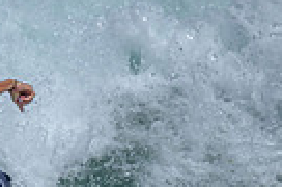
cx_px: -177
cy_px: 233
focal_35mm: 4688
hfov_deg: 0.4
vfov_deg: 0.3
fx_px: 36637
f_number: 6.3
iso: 160
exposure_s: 1/2500
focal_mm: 800
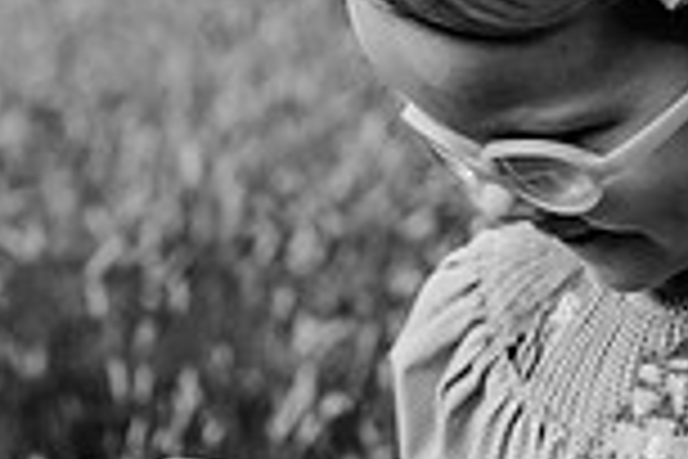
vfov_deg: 14.8
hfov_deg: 22.2
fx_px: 1739
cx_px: 207
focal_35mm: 91
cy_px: 448
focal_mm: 24
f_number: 2.8
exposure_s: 1/500
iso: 400
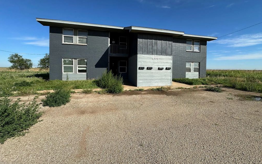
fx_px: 107
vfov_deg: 74.4
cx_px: 130
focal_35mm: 15
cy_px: 71
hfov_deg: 101.5
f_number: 2.2
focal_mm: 2.22
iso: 50
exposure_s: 1/2020
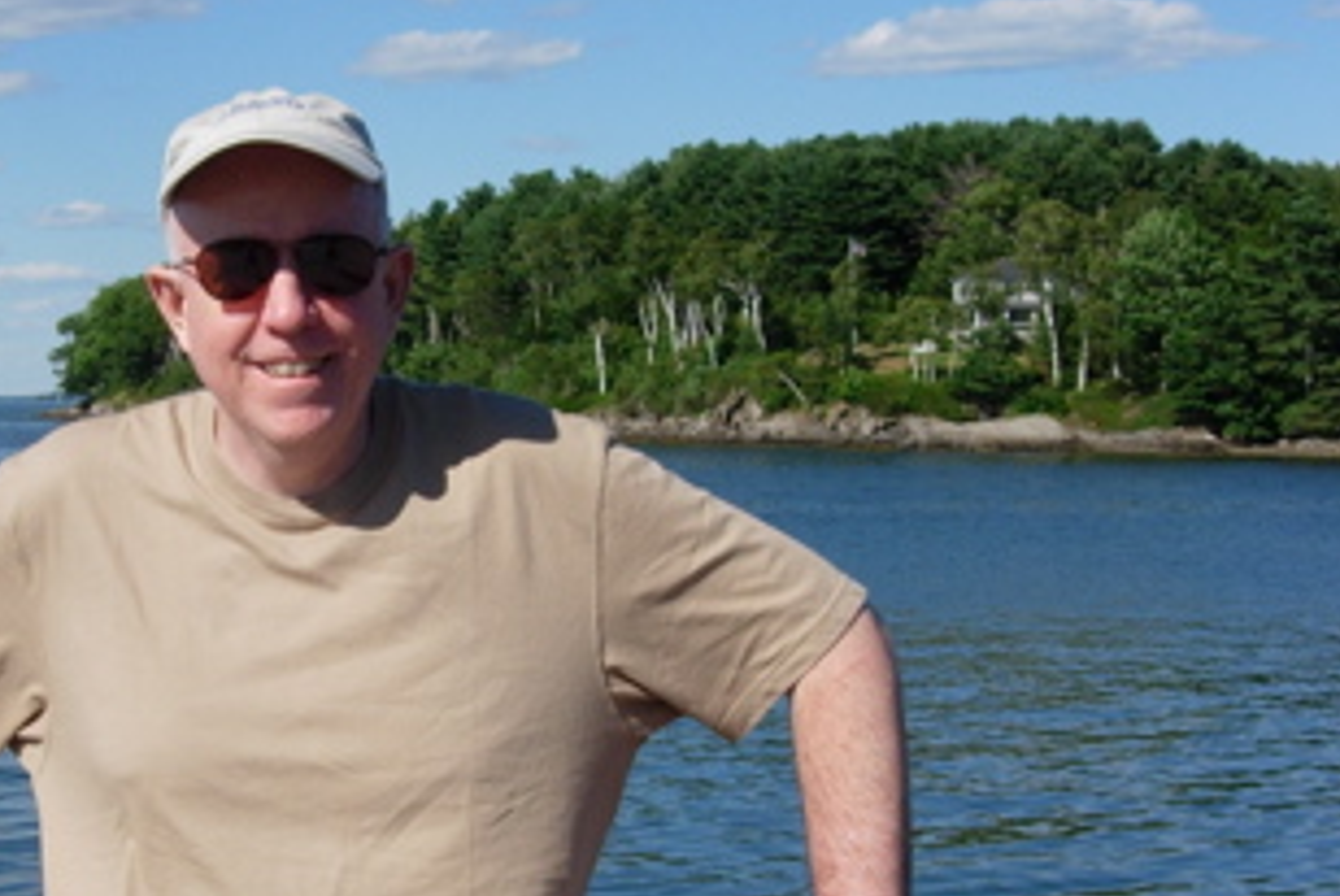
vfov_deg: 16.6
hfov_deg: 24.4
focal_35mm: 82
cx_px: 318
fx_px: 3055
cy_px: 639
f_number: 4.8
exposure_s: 1/939
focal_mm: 7.8
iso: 64
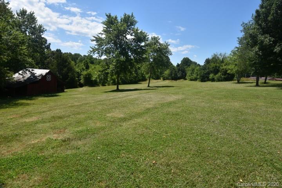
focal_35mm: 21
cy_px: 94
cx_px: 141
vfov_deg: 59.5
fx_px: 164
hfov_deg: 81.2
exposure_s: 1/500
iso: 180
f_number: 8
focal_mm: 14
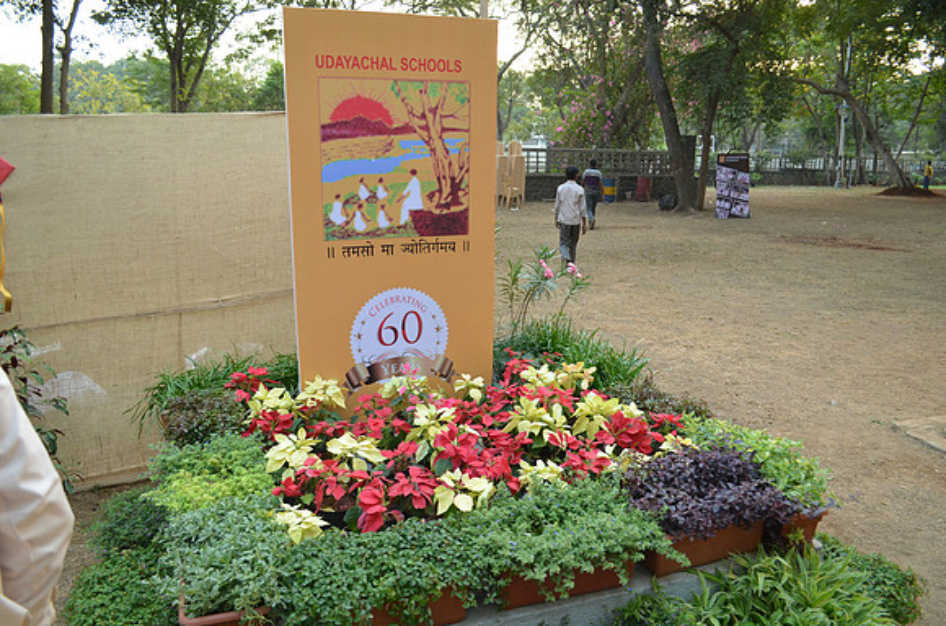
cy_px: 313
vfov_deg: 47.7
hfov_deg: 67.5
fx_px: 708
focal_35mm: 27
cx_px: 473
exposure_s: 1/80
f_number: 4.5
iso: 400
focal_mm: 18
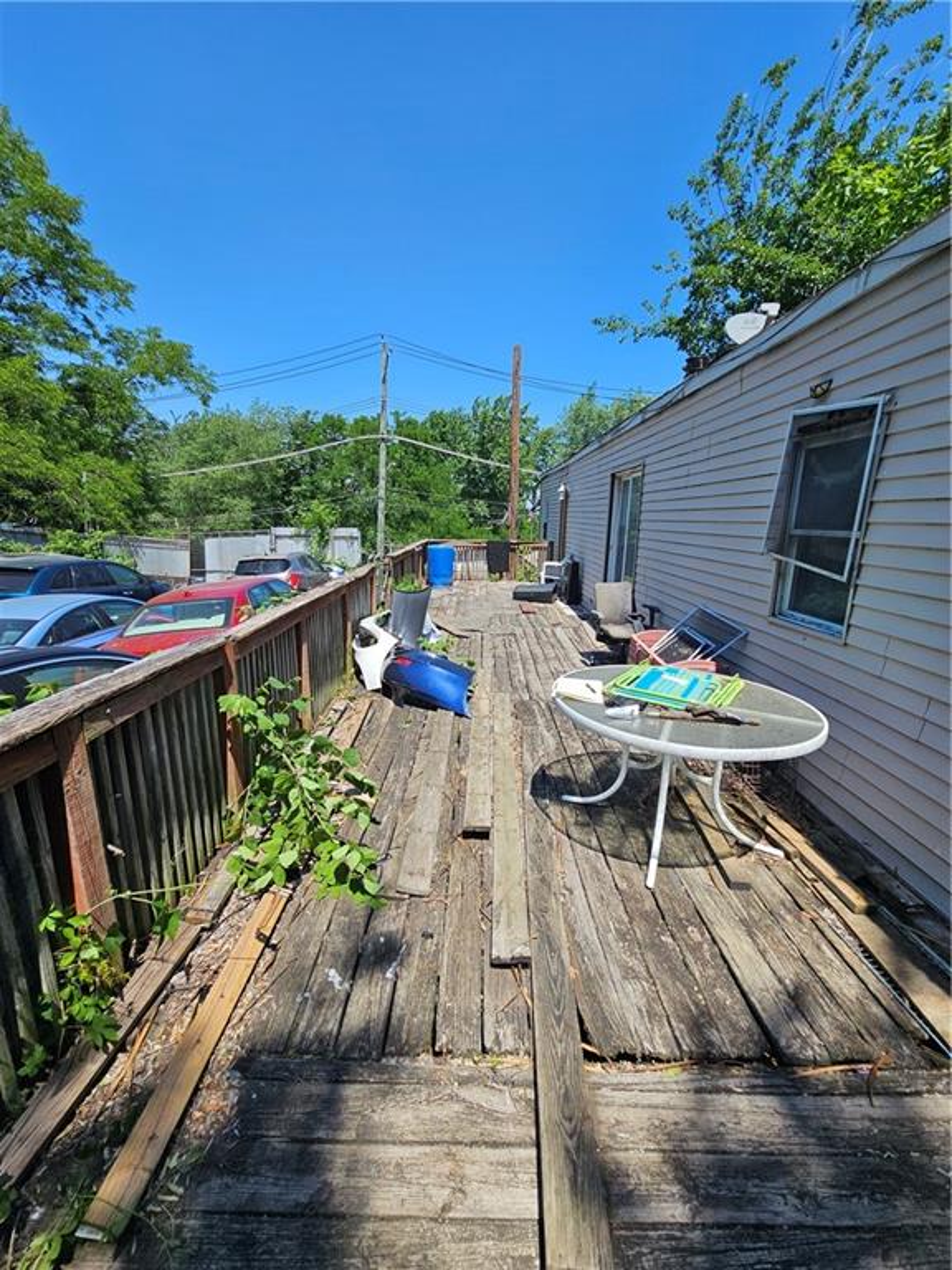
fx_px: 477
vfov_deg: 106.2
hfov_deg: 89.9
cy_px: 635
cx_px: 476
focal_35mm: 13
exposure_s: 1/1941
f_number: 2.2
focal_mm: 2.2
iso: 50
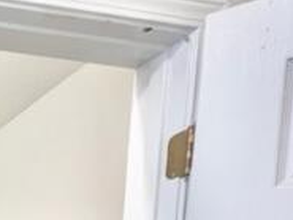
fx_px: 381
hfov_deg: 25.7
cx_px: -182
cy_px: 328
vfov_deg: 24.9
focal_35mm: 45
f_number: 1.8
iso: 250
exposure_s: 1/120
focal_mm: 1.57
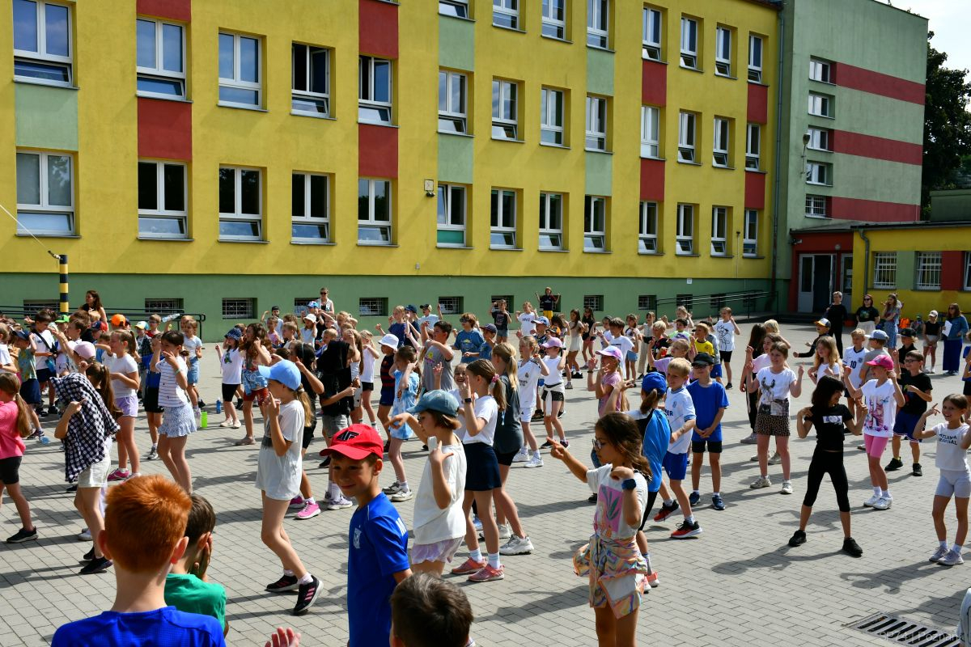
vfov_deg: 36.9
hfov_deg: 53.1
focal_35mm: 36
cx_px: 486
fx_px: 971
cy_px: 324
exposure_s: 1/250
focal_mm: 24
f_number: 8
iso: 100
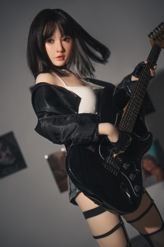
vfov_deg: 28.8
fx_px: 479
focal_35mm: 70
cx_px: 82
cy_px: 124
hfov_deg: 19.4
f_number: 2.8
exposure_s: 1/100
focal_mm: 70
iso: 200
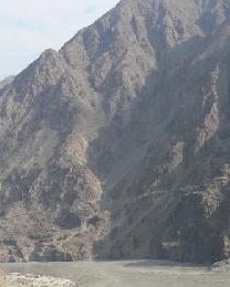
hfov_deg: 18.1
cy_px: 219
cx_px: 194
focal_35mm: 84
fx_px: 715
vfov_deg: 22.5
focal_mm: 7.4
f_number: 5.6
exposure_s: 1/250
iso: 80
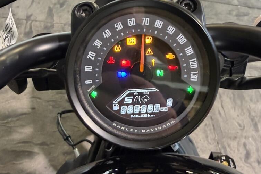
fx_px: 246
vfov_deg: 38.8
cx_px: 133
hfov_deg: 55.8
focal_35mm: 34
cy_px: 73
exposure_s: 1/60
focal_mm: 2.22
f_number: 2.2
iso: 320
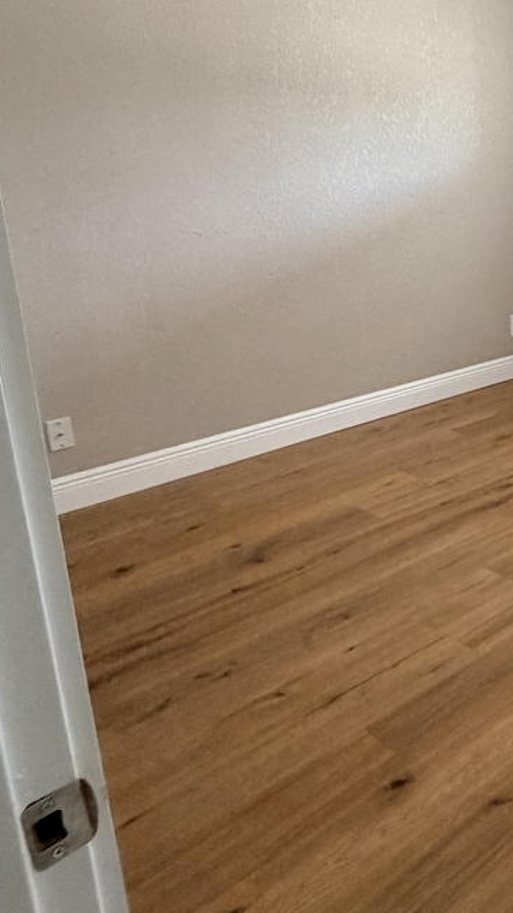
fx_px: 823
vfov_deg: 57.0
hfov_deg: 26.3
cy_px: 318
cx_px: 749
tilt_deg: -10.8
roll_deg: -0.5
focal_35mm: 34
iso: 320
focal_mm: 2.22
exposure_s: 1/60
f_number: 2.2
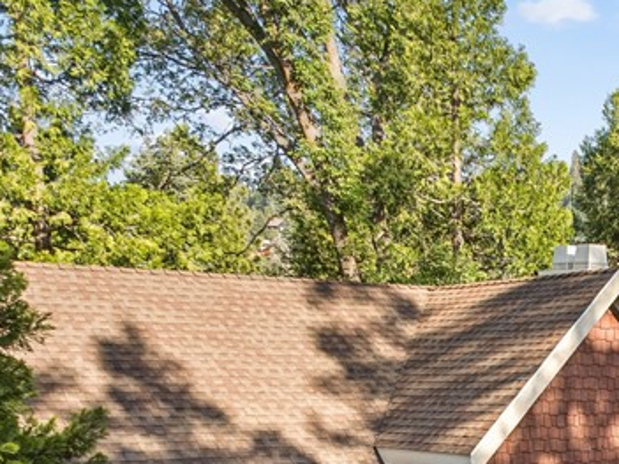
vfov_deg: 18.8
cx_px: 750
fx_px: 1251
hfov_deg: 25.0
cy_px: 667
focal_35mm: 70
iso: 100
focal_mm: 12.3
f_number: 2.8
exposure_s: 1/15
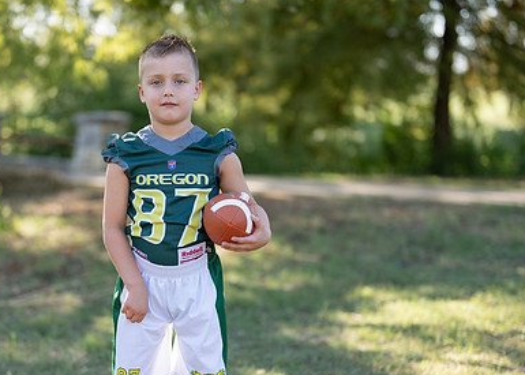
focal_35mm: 79
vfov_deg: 18.0
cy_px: 270
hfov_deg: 25.0
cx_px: 180
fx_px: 1178
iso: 100
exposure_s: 1/1250
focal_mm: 50
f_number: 1.2
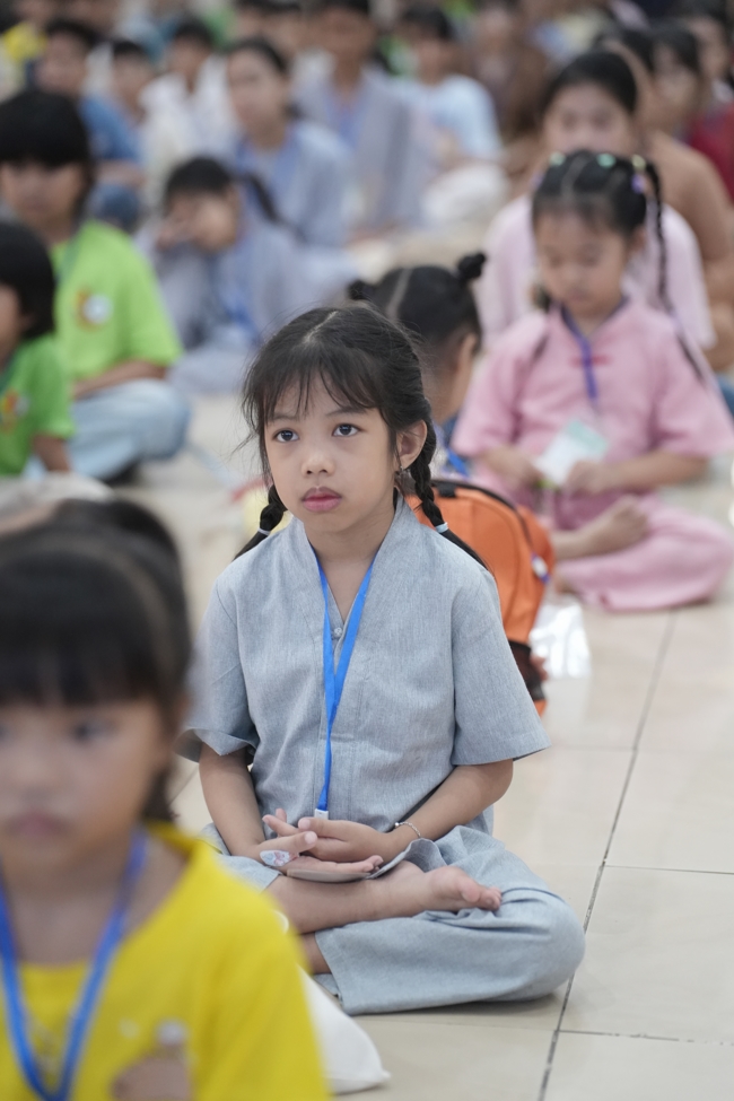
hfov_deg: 13.4
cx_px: 367
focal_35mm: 102
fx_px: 3119
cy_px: 550
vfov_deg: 20.0
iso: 4000
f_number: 2.8
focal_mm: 102
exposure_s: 1/200
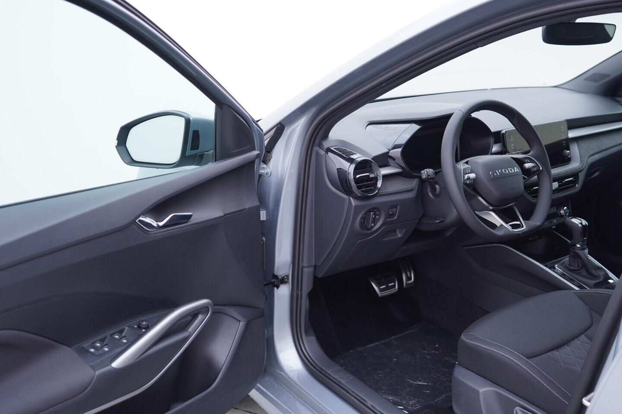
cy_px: 207
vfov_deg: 36.9
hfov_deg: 53.1
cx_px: 311
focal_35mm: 36
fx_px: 622
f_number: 2.8
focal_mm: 24
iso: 125
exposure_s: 1/40
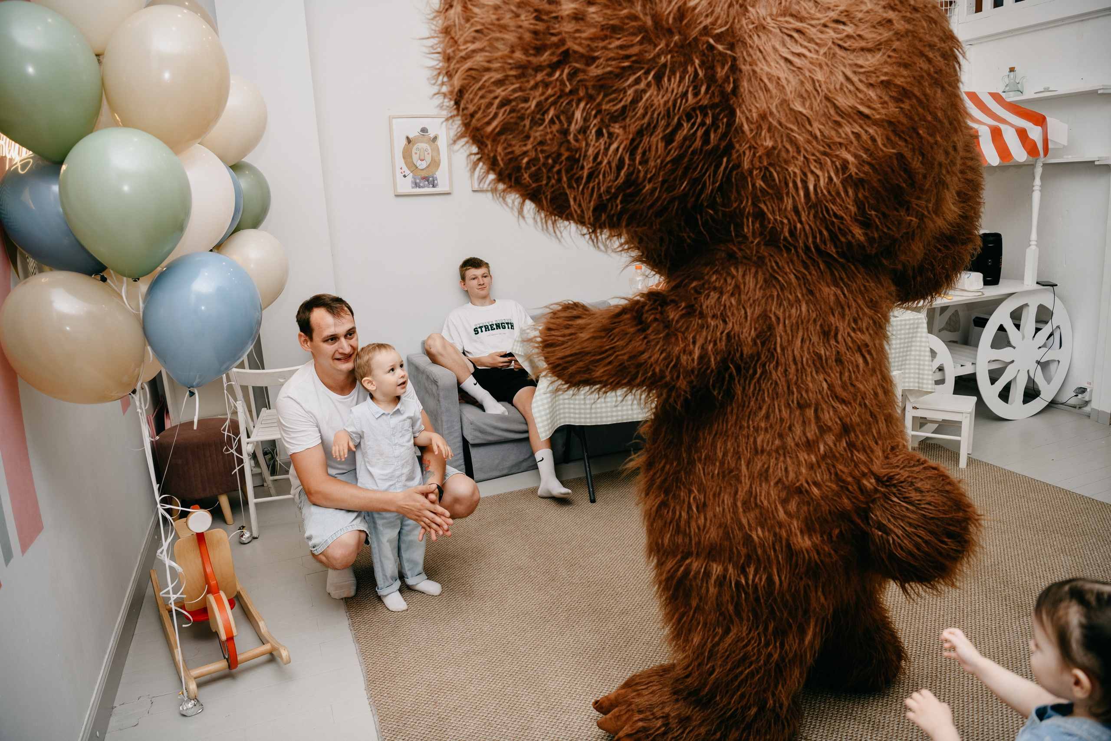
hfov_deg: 73.7
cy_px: 370
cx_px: 556
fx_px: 741
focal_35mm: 24
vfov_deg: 53.1
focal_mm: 24
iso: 125
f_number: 3.5
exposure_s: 1/160
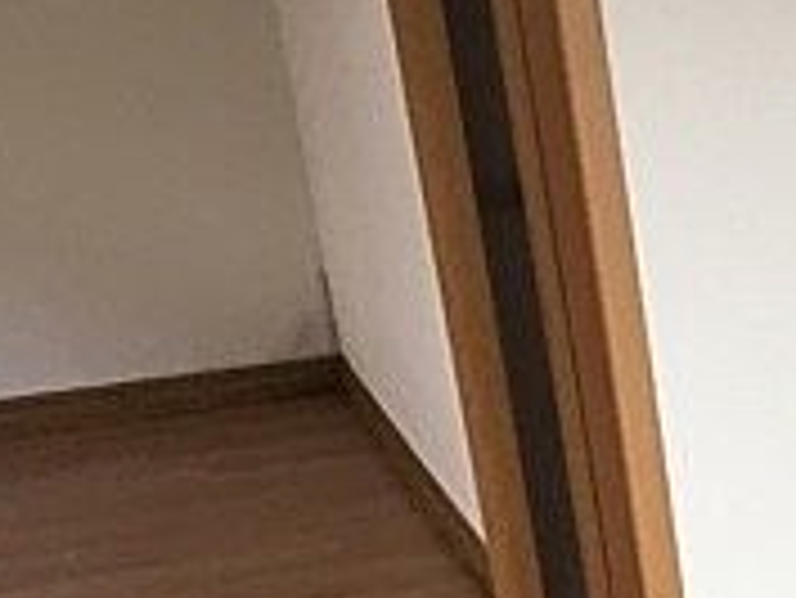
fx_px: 2416
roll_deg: +1.9
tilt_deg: -26.7
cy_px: 985
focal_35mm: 105
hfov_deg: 16.6
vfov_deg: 13.1
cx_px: 1268
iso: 25
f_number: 2.2
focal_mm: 4.15
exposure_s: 1/30
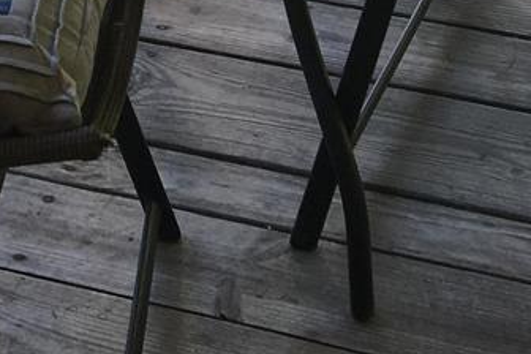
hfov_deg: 14.8
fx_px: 2035
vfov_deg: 8.7
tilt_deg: -13.2
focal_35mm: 138
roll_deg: +2.7
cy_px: -604
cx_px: 190
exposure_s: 1/40
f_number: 2.2
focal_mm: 4.15
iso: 25
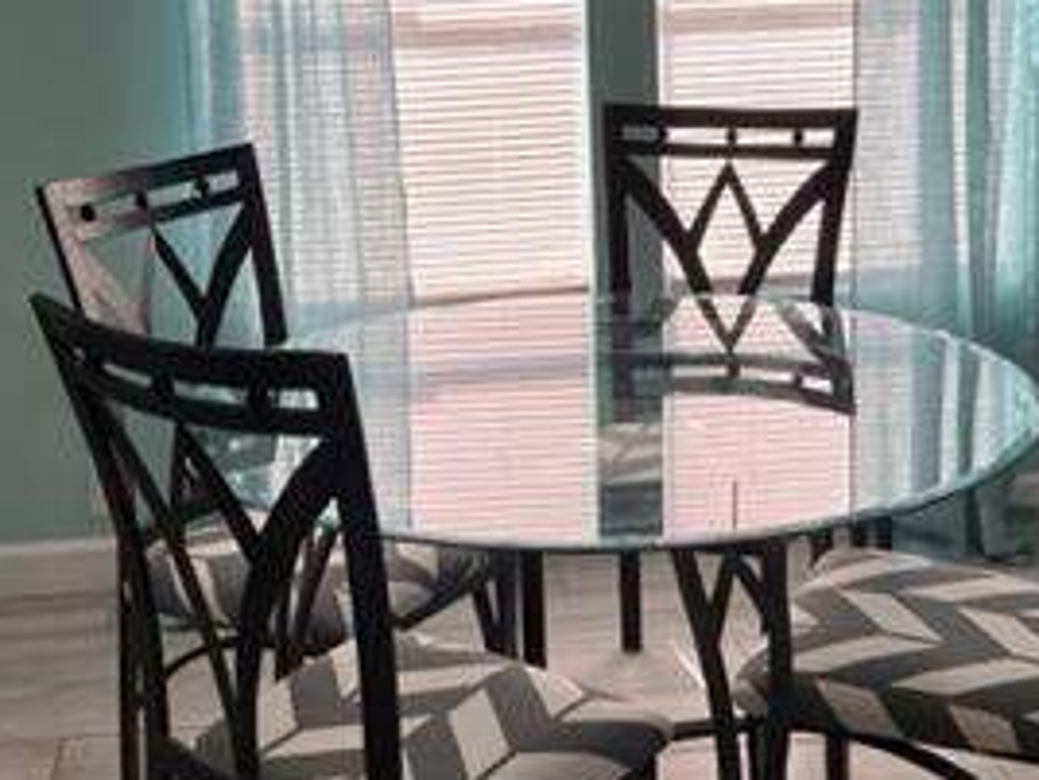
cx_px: 582
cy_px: 303
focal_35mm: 62
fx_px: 1861
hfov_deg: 31.2
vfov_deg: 23.6
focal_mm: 5.1
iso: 50
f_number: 1.6
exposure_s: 1/351
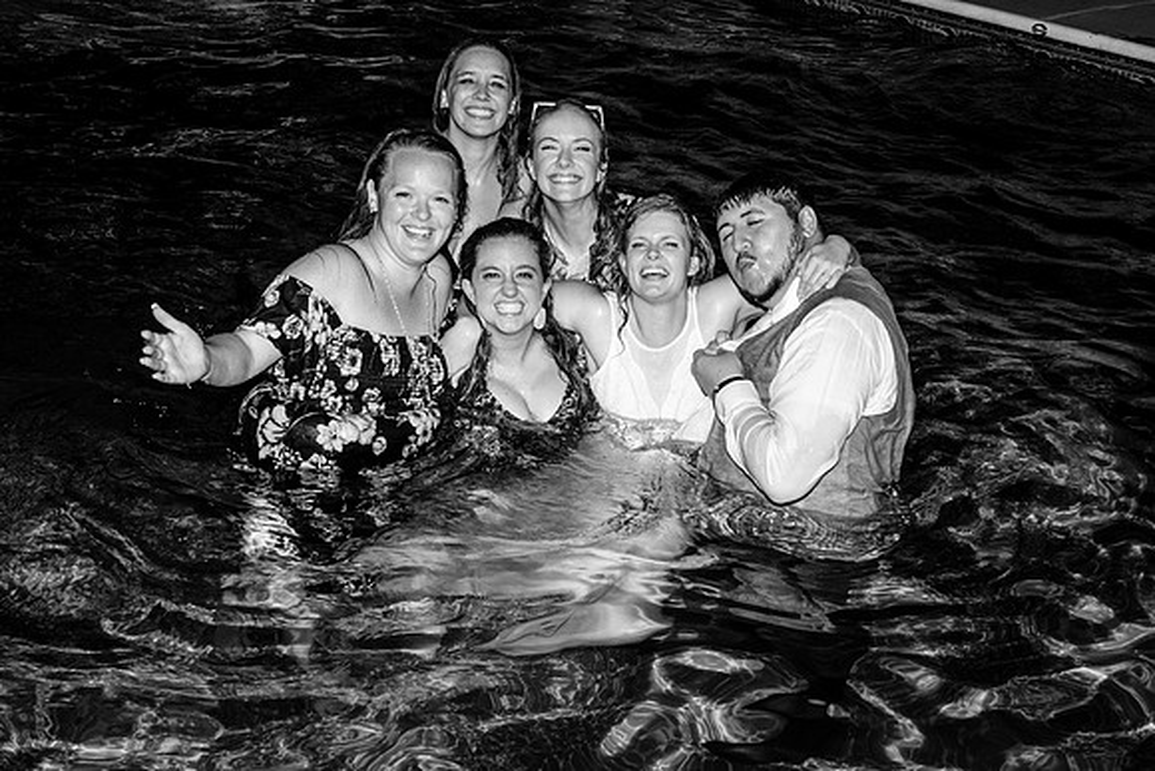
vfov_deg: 24.6
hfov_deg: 36.2
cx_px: 656
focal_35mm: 55
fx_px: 1761
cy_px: 466
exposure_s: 1/100
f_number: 6.3
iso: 2000
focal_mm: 28
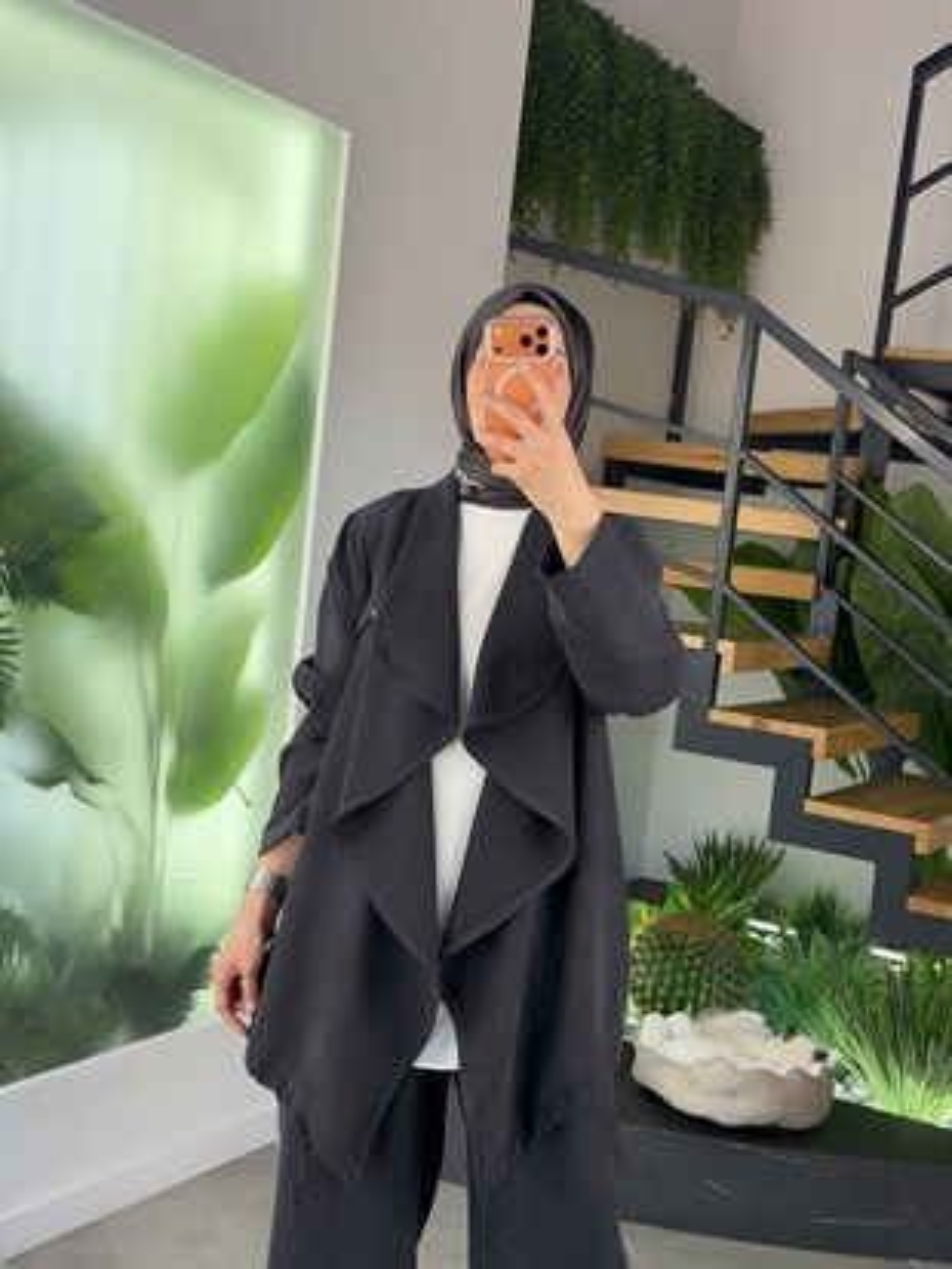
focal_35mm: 48
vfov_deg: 39.6
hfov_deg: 30.3
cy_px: 634
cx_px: 476
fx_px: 1759
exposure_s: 1/176
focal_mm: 6.76
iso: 64
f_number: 1.78
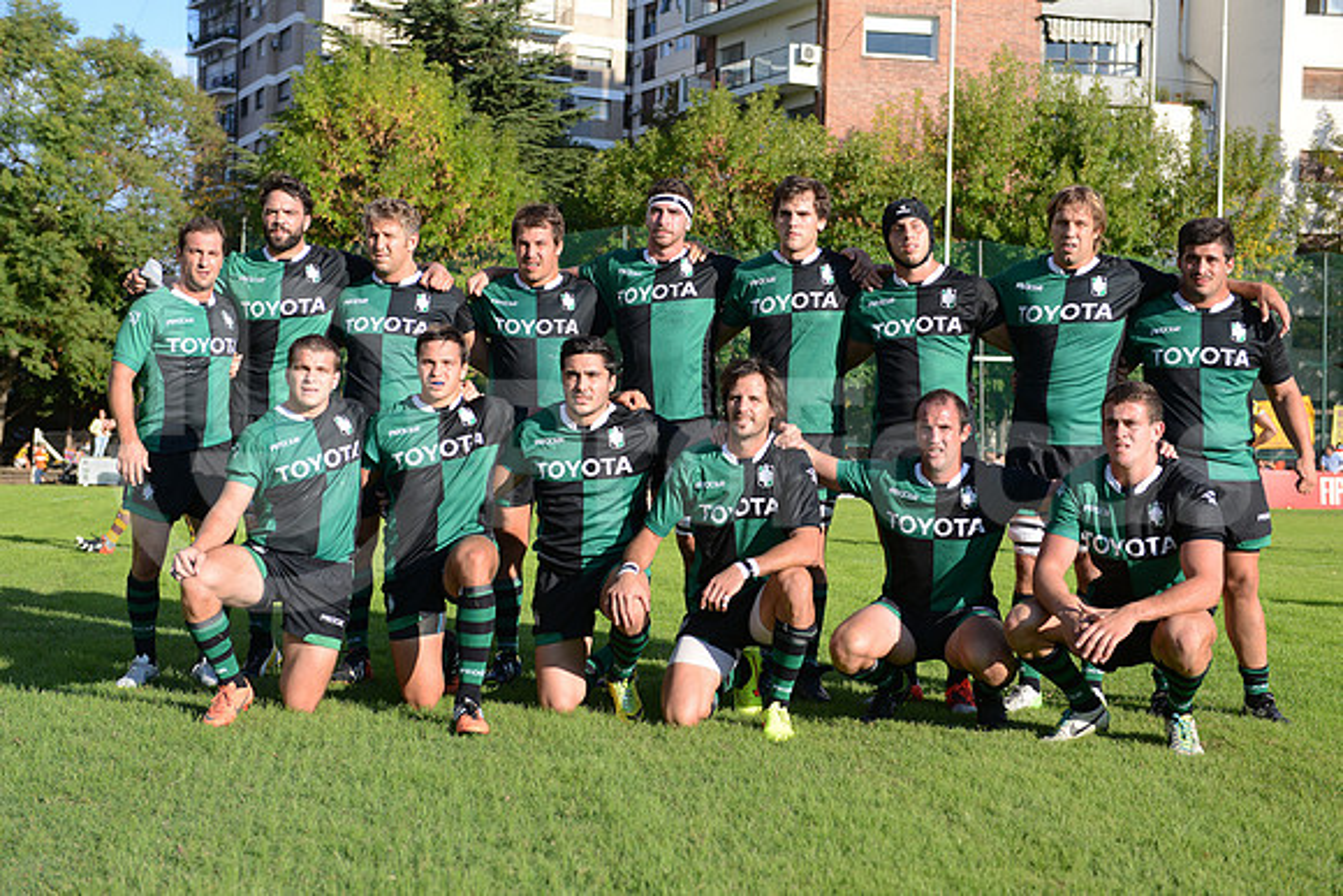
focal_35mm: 48
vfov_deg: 28.1
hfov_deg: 41.1
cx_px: 672
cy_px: 448
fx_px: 1791
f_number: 3.5
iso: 320
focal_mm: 48
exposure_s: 1/2000
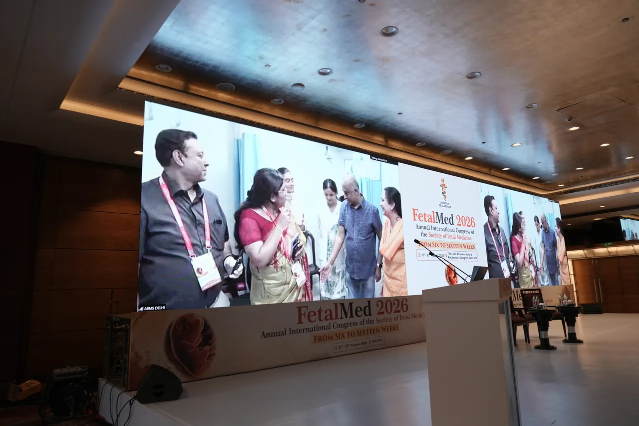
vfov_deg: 53.1
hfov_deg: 73.8
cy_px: 213
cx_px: 320
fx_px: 426
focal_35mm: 24
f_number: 4
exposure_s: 1/160
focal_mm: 24
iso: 640
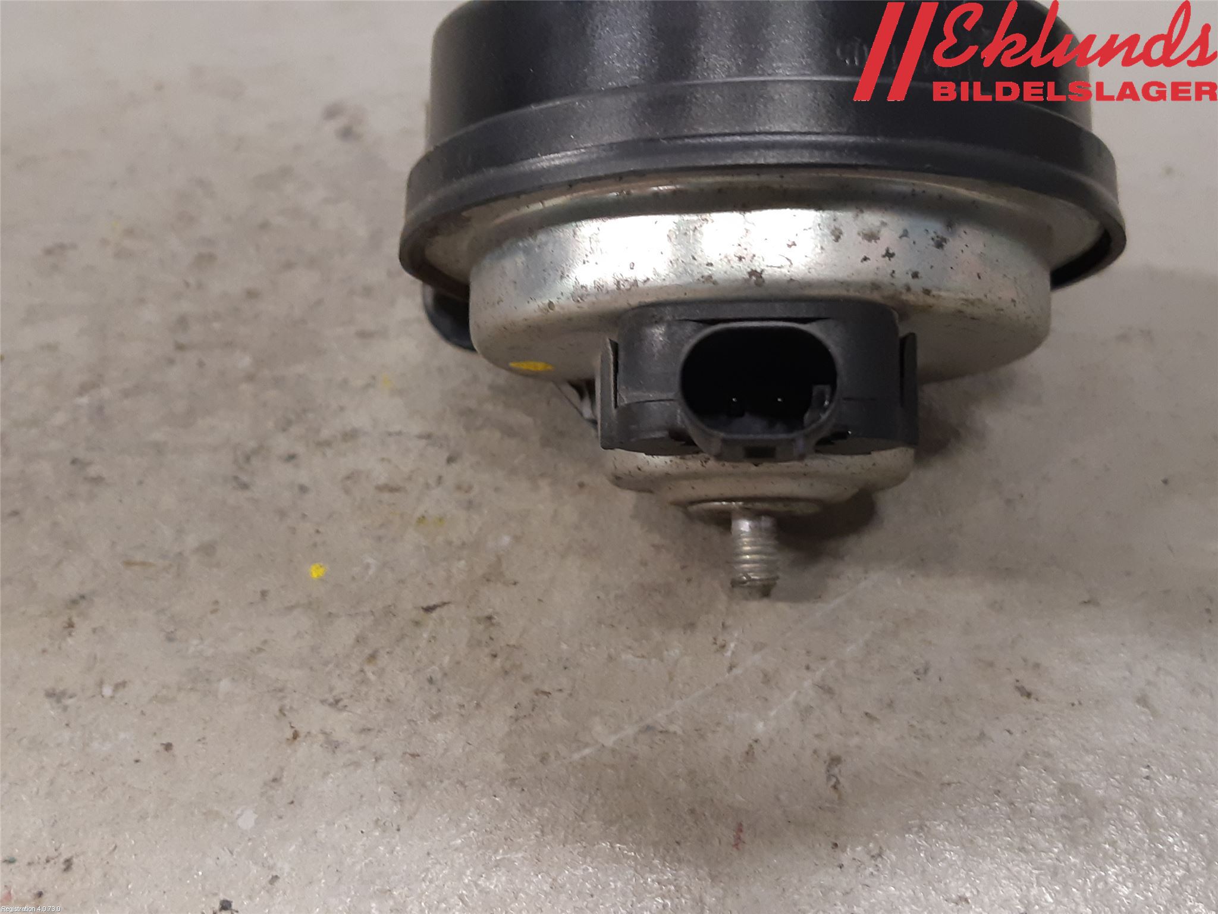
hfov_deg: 67.3
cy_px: 457
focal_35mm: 26
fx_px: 915
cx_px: 609
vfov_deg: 53.1
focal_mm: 3.93
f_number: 1.7
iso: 200
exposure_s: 1/50
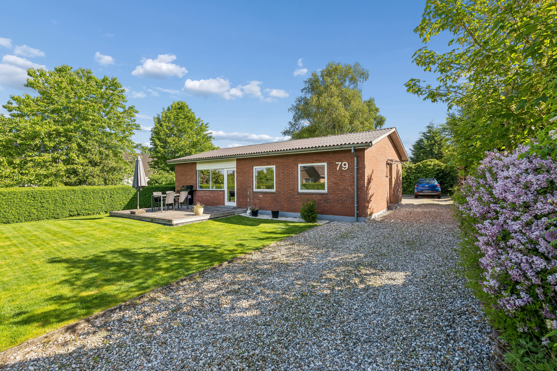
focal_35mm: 16
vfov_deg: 72.1
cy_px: 186
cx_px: 278
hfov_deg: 95.0
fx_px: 255
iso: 200
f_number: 8
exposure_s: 1/200
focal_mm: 16.5
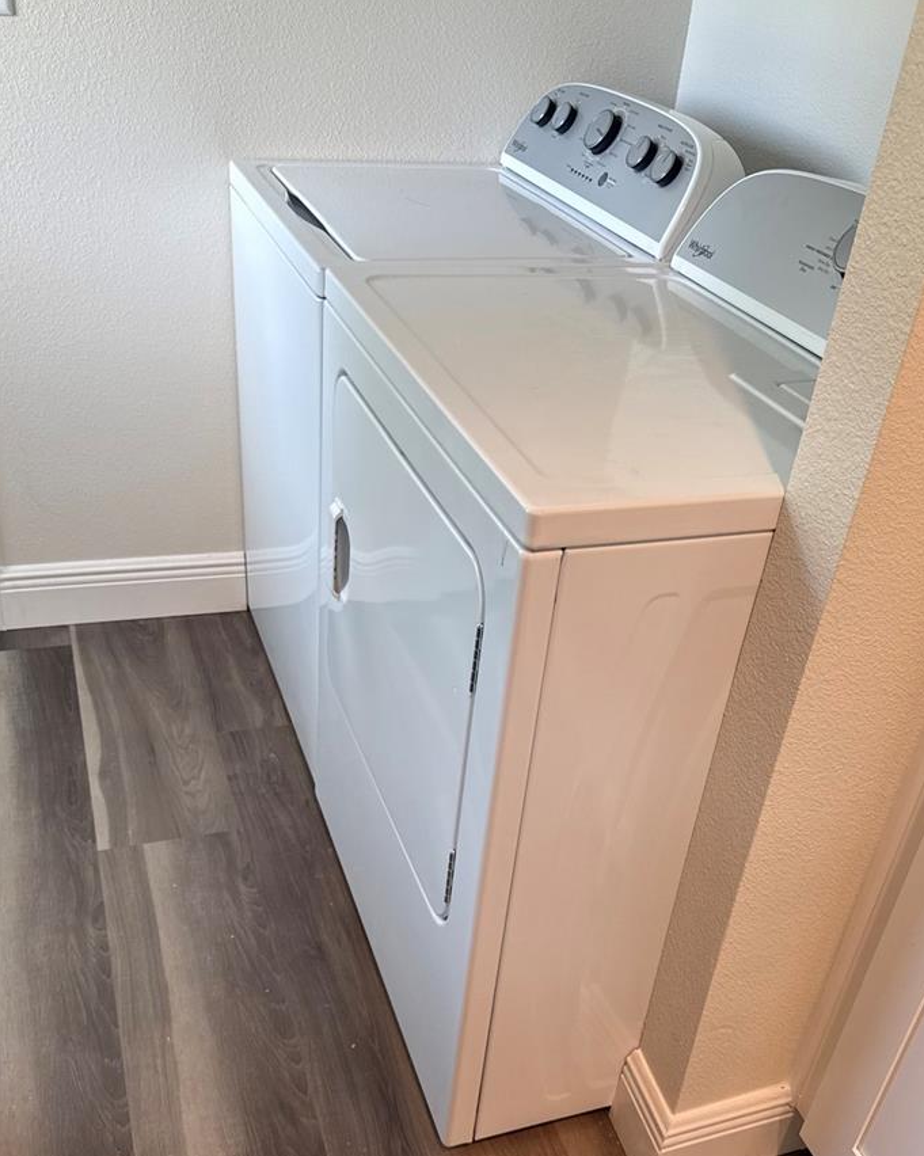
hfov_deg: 44.5
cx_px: 476
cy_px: 699
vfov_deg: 53.8
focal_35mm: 33
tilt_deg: -34.6
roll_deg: -6.5
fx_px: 1129
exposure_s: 1/120
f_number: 1.78
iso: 125
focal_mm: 6.76
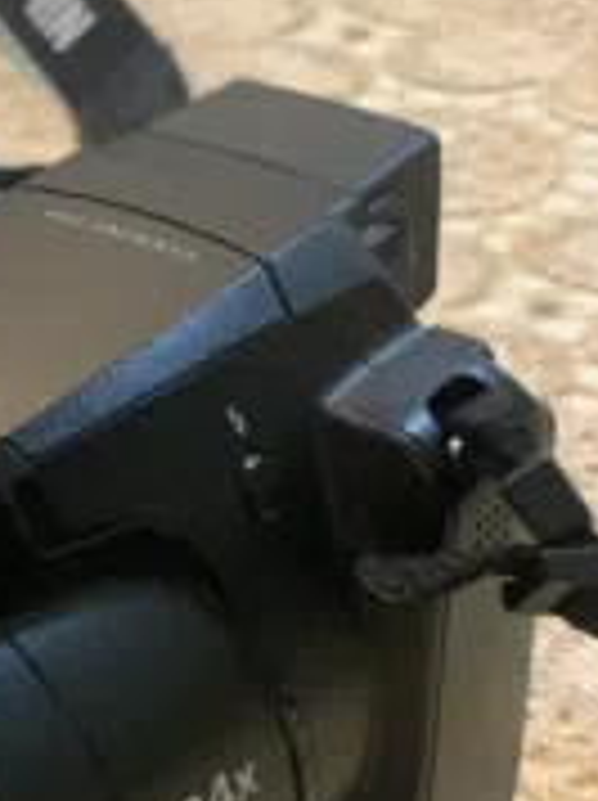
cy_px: 576
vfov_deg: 16.8
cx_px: -36
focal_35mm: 117
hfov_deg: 12.4
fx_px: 2701
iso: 500
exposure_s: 1/33
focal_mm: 6
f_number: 2.4
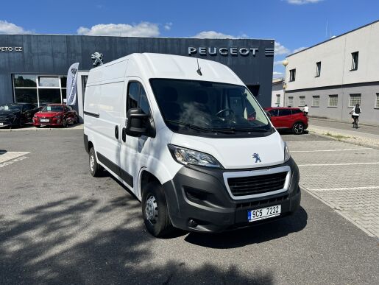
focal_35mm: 26
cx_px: 190
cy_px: 142
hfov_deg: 67.3
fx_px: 285
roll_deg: +0.0
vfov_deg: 53.1
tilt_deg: -8.9
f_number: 1.6
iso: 50
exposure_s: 1/5556
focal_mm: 5.1
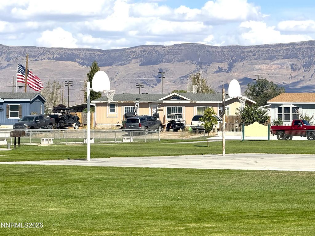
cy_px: 118
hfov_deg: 12.5
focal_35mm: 158
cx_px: 158
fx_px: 1438
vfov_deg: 9.4
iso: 50
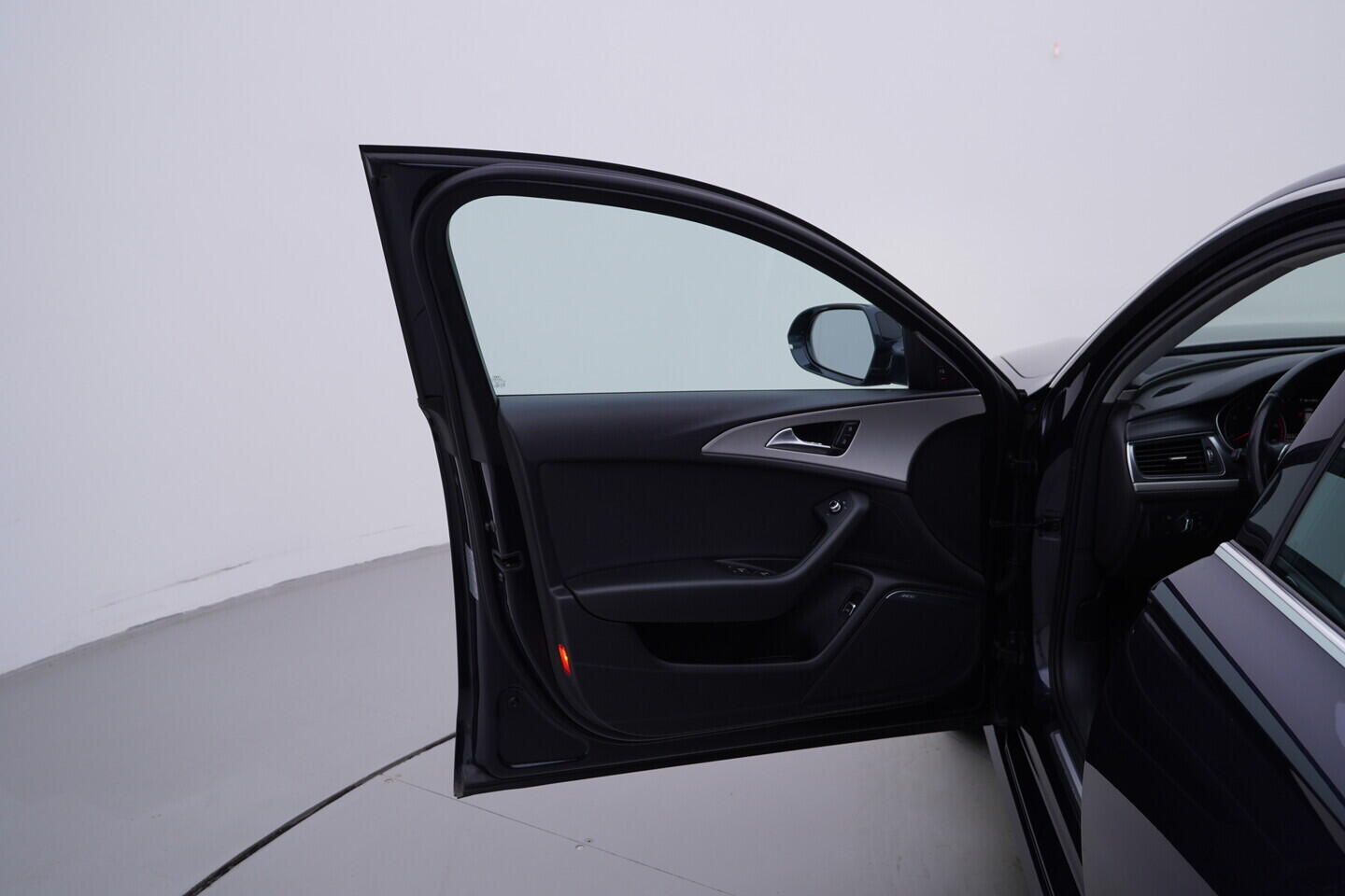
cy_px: 448
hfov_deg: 53.1
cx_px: 672
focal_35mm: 36
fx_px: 1345
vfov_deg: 36.9
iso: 125
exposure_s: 1/80
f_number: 4
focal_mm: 24
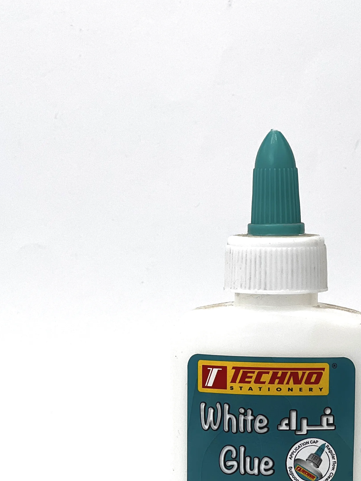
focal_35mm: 143
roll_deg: -0.1
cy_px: 391
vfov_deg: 13.7
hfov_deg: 10.3
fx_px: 1989
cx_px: 279
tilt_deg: -5.0
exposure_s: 1/337
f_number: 2.8
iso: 32
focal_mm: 9
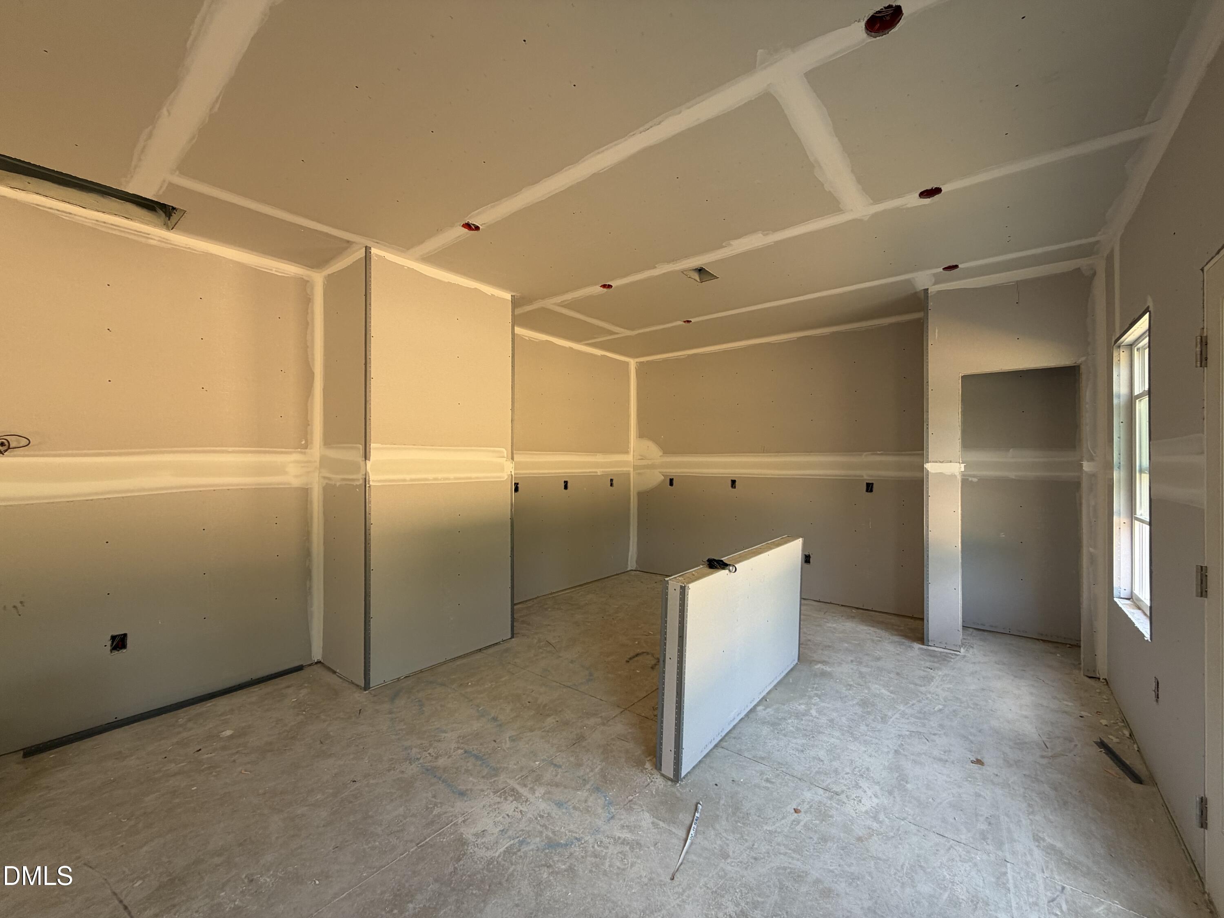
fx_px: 495
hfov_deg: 102.1
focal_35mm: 14
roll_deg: -0.2
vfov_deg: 85.7
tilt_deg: +0.0
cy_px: 459
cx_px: 612
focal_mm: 2.22
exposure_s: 1/121
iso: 100
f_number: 2.2
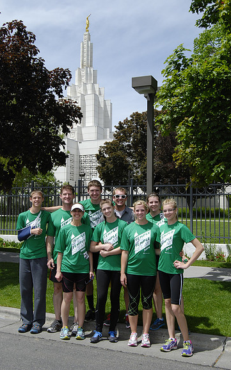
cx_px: 113
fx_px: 403
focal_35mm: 40
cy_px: 185
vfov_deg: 49.3
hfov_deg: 32.0
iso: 400
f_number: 10
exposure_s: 1/800
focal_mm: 26
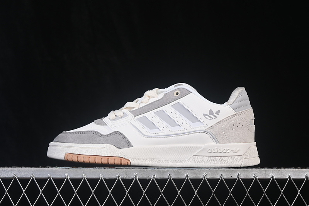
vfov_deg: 18.2
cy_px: 103
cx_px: 154
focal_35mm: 75
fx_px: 644
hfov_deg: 27.0
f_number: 8
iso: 160
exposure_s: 1/80
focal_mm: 50
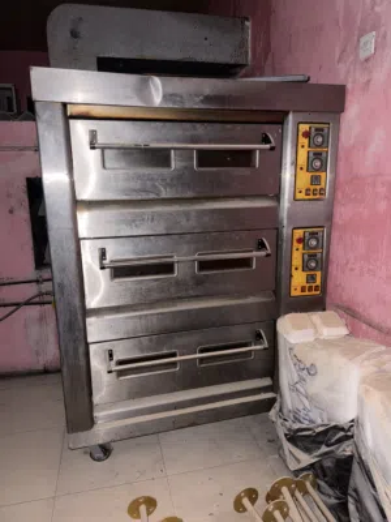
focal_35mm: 24
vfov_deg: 71.6
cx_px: 196
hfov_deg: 56.8
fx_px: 361
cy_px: 261
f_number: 1.78
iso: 80
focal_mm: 6.76
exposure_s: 1/4
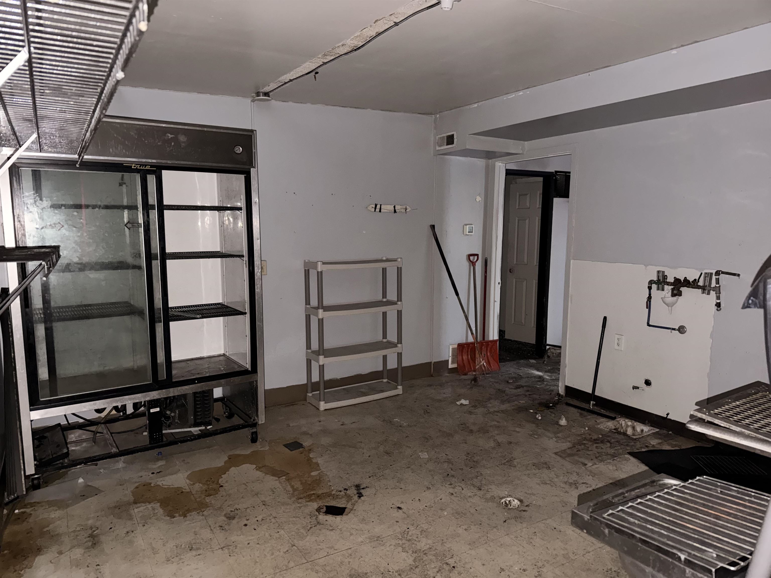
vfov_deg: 56.8
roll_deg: +0.1
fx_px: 535
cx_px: 386
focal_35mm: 24
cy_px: 289
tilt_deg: -6.4
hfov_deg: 71.6
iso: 400
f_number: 1.78
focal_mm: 6.76
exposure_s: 1/4
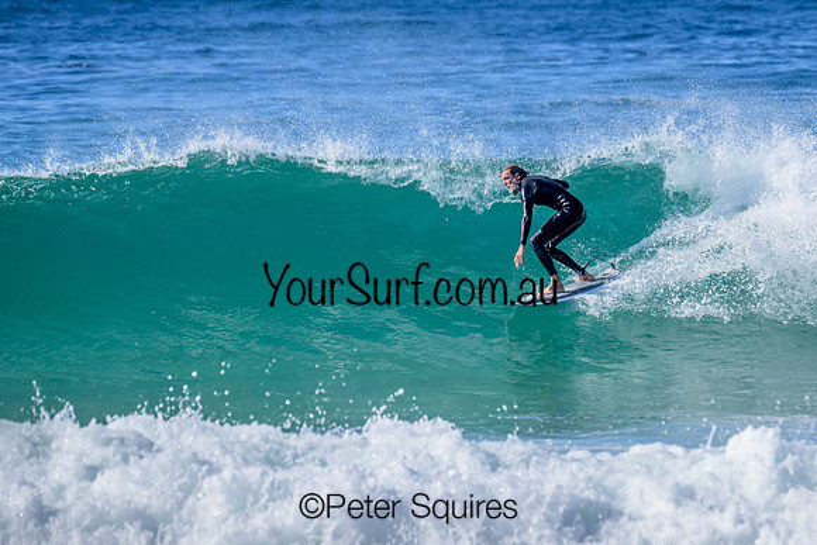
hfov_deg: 2.6
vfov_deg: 1.7
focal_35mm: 790
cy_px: 241
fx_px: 17939
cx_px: 498
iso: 360
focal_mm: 580
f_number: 11
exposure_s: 1/800
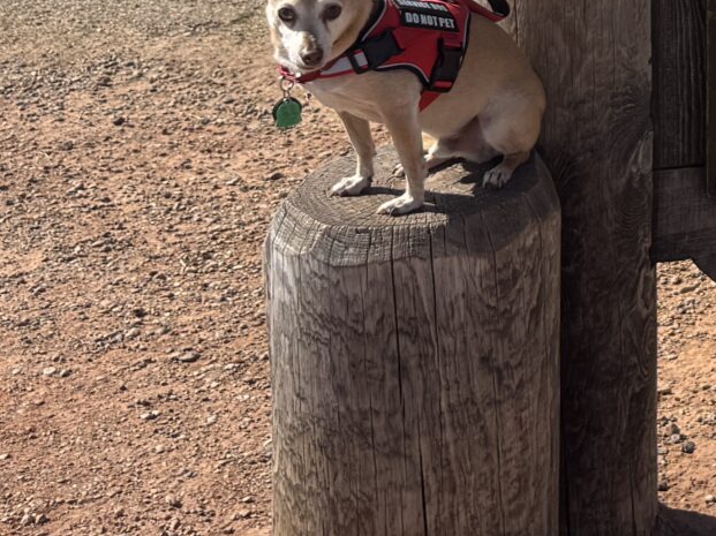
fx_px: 2047
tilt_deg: -7.4
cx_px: 1087
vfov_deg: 13.9
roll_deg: -0.2
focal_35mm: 99
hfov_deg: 17.7
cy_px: -284
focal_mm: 6.76
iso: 80
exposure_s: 1/4950
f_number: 1.78
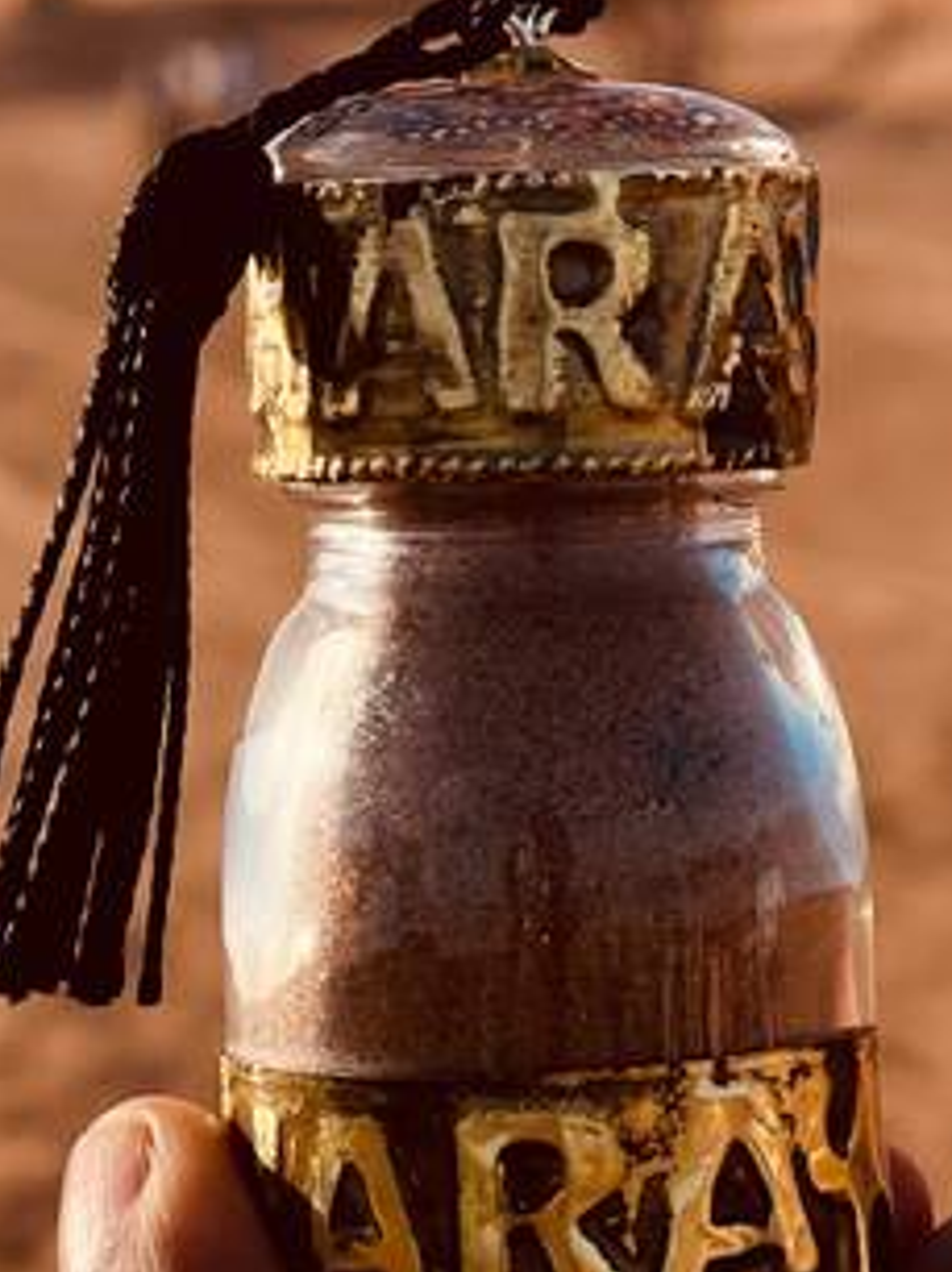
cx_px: 453
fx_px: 7381
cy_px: 150
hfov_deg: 7.4
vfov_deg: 9.8
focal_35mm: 201
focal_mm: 7.5
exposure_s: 1/1488
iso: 32
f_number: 2.2
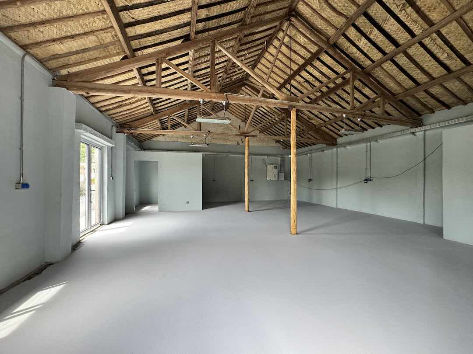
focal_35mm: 14
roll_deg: +0.4
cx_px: 236
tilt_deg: +0.0
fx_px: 191
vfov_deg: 85.7
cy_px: 177
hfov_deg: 102.1
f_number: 2.2
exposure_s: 1/99
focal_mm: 2.22
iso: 160
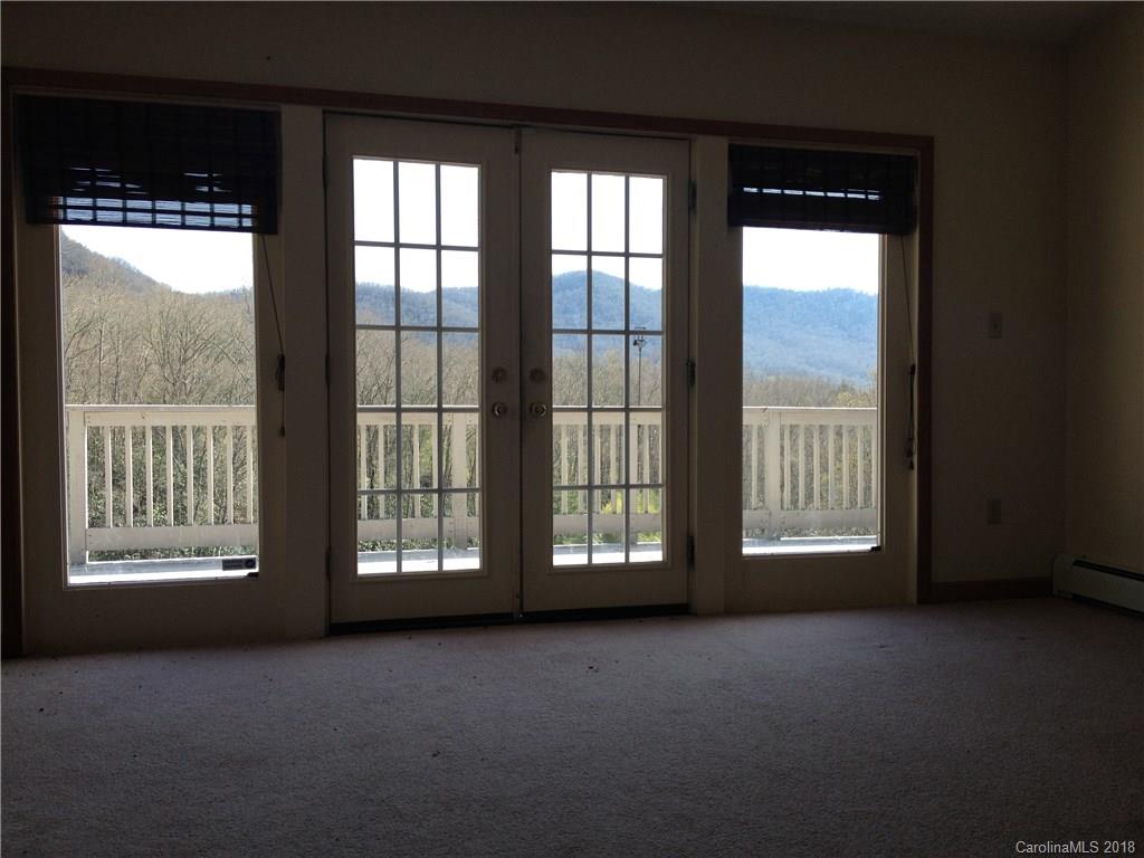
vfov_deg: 40.7
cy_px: 429
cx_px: 572
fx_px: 1157
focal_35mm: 35
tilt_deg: -4.7
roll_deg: -1.8
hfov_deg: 52.6
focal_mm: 4.28
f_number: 2.4
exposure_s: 1/339
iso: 50
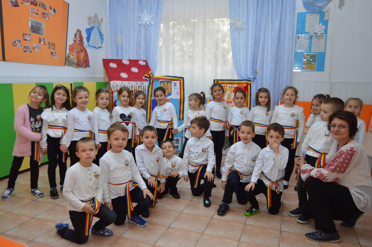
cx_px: 186
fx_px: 279
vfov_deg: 47.8
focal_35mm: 27
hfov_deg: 67.4
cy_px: 124
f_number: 3.5
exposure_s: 1/60
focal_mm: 18
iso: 400
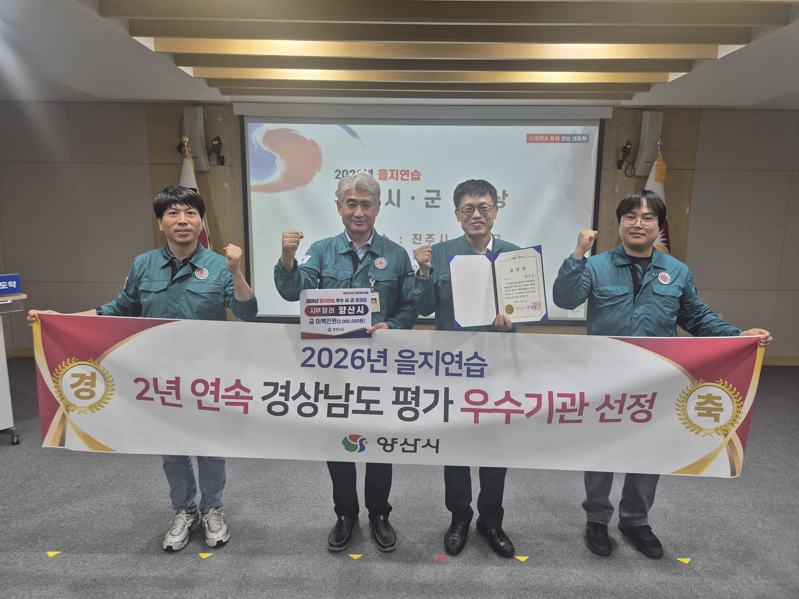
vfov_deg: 58.9
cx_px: 400
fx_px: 531
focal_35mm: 23
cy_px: 300
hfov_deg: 73.9
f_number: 1.8
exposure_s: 1/120
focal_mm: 5.4
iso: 125
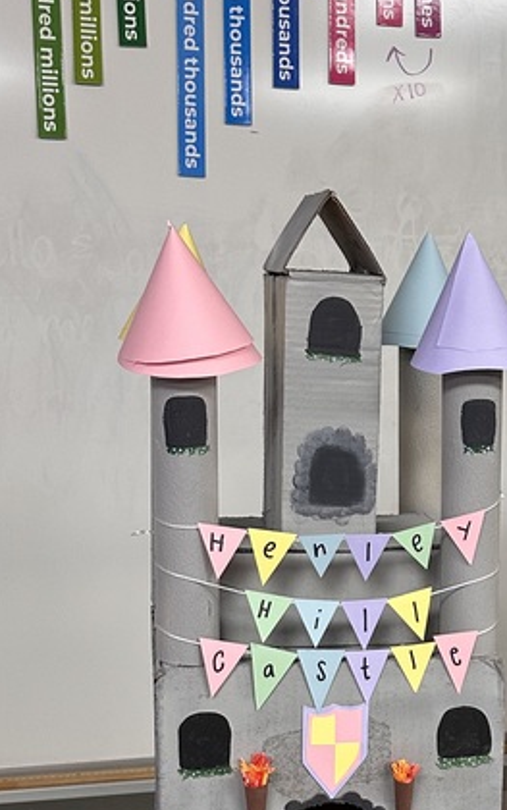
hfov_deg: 20.4
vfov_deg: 32.3
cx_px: 486
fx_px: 1369
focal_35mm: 62
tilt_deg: -14.0
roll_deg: -2.1
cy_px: 621
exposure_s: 1/60
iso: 200
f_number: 1.78
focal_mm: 6.86
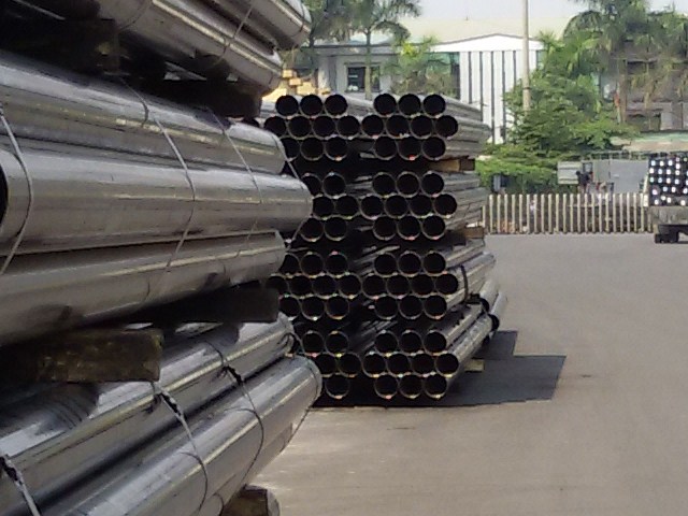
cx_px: 344
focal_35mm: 31
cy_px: 258
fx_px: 616
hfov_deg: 58.4
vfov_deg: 45.4
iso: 40
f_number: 2.4
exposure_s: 1/520
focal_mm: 2.93
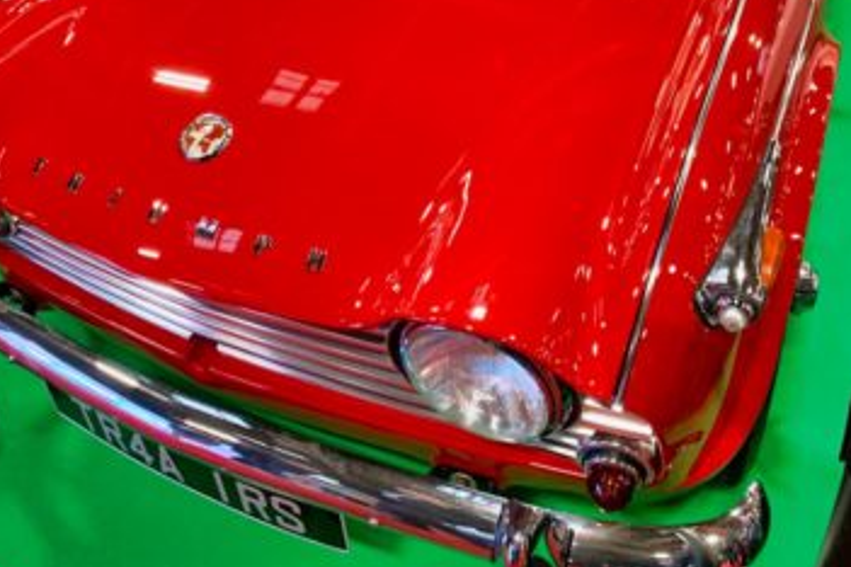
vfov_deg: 33.0
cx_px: 427
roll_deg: +2.9
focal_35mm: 37
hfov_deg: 51.9
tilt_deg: -29.0
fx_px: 875
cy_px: 2
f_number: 1.8
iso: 250
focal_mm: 4.25
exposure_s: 1/50
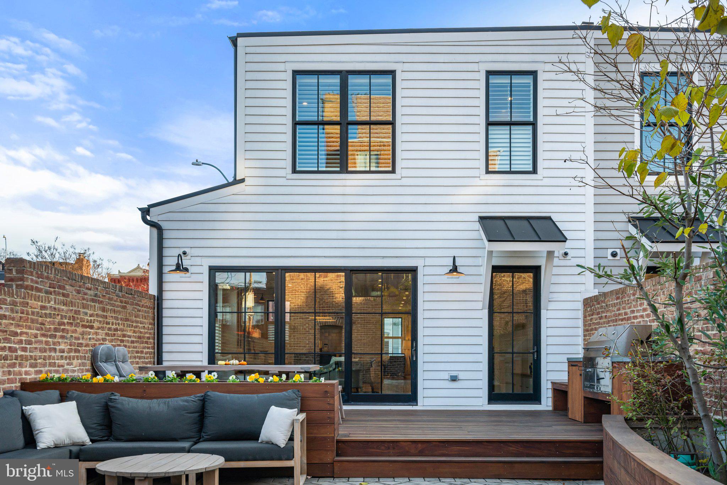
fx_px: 626
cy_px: 242
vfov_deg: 42.3
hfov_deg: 60.3
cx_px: 364
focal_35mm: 31
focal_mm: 31
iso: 250
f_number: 11
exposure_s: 1/80
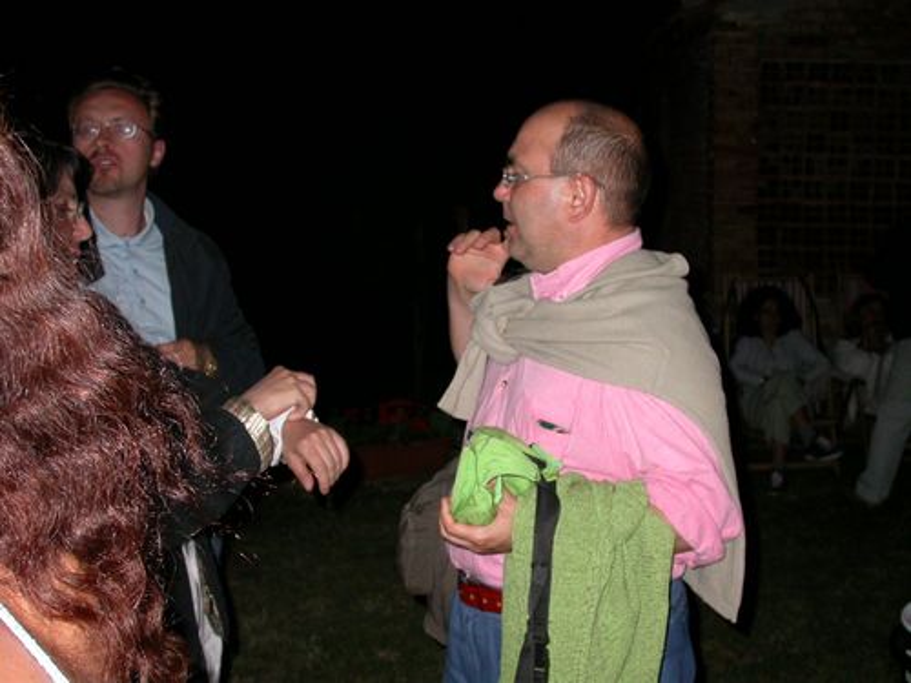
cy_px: 342
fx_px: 1342
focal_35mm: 51
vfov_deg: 28.6
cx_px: 456
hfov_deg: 37.5
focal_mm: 10.6
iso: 100
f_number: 2.9
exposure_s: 1/60
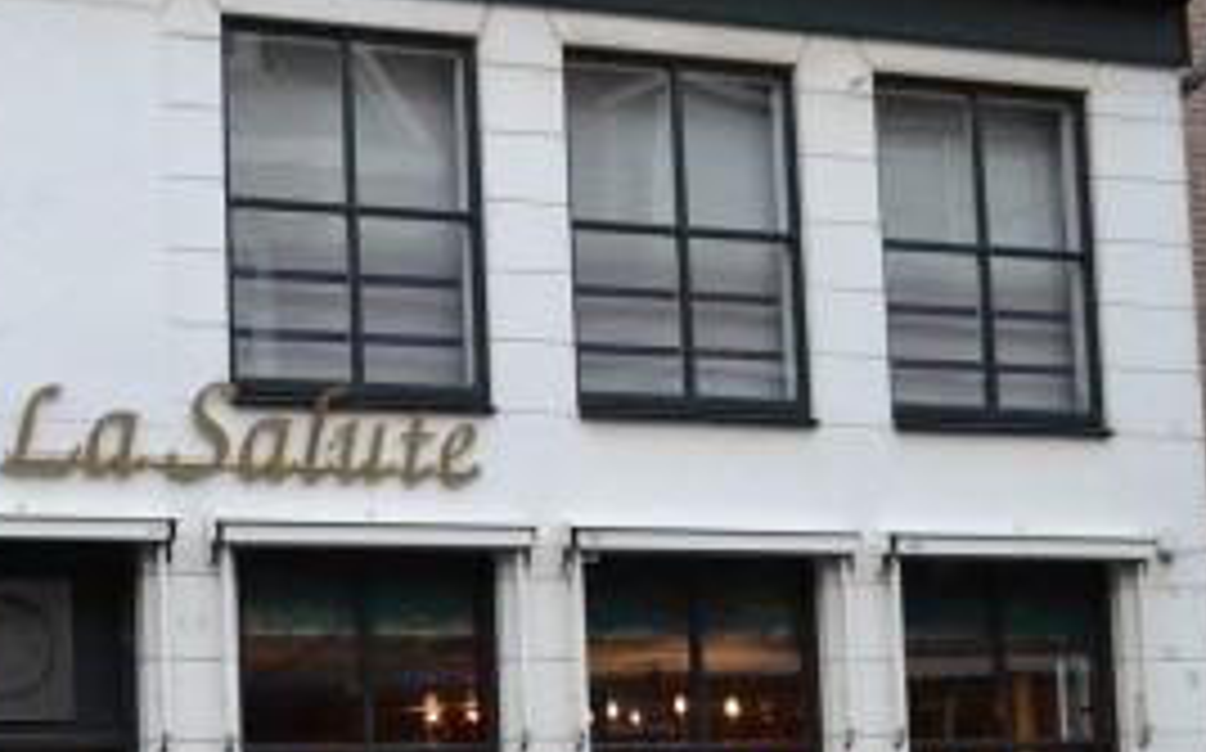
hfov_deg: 26.9
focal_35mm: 74
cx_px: 112
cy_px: 599
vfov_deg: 17.4
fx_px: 2430
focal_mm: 18
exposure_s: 1/1600
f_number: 3.5
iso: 3200
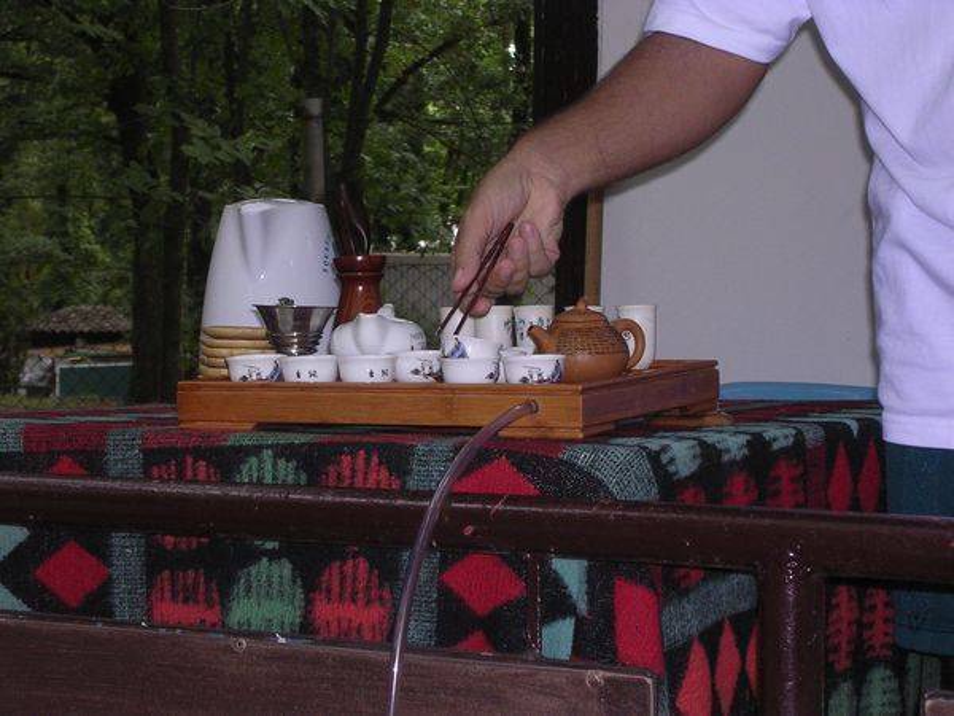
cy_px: 358
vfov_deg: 15.6
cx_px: 477
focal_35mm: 95
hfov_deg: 20.7
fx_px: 2618
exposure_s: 1/60.1
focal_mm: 14.5
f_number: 4.4
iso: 229
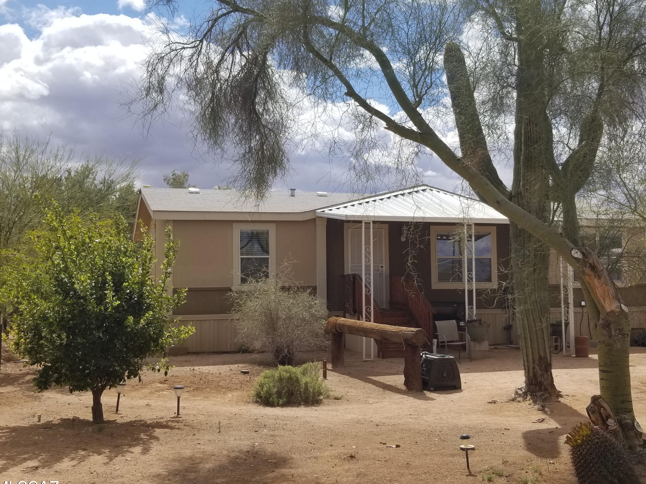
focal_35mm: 31
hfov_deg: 58.3
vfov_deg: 45.4
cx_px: 327
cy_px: 224
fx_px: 579
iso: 50
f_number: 1.7
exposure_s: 1/4695
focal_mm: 4.3
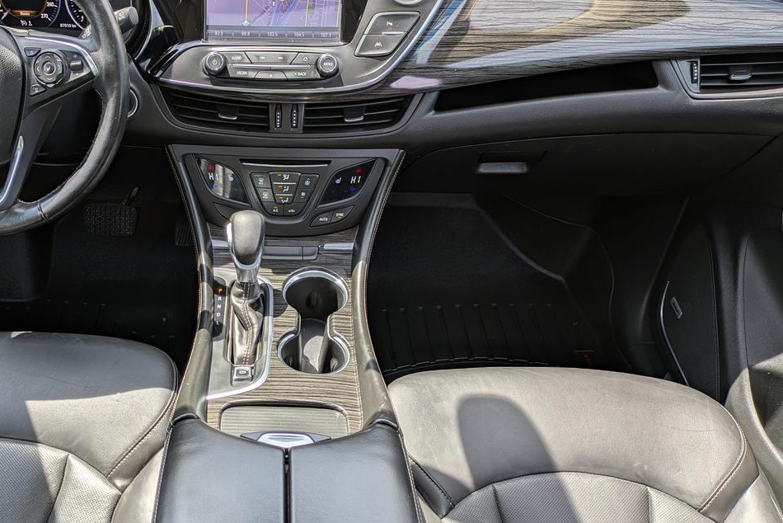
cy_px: 294
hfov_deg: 53.3
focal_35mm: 35
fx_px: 761
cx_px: 260
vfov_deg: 37.8
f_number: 1.89
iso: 43
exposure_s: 1/468
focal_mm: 5.43
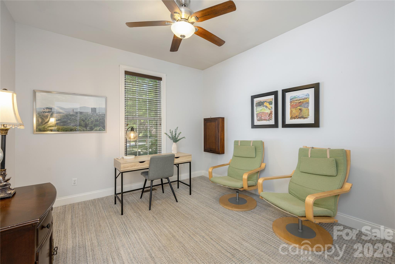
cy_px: 132
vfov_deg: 77.4
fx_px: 165
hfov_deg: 100.4
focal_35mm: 15
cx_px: 198
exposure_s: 1/25
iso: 320
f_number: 7.1
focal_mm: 15
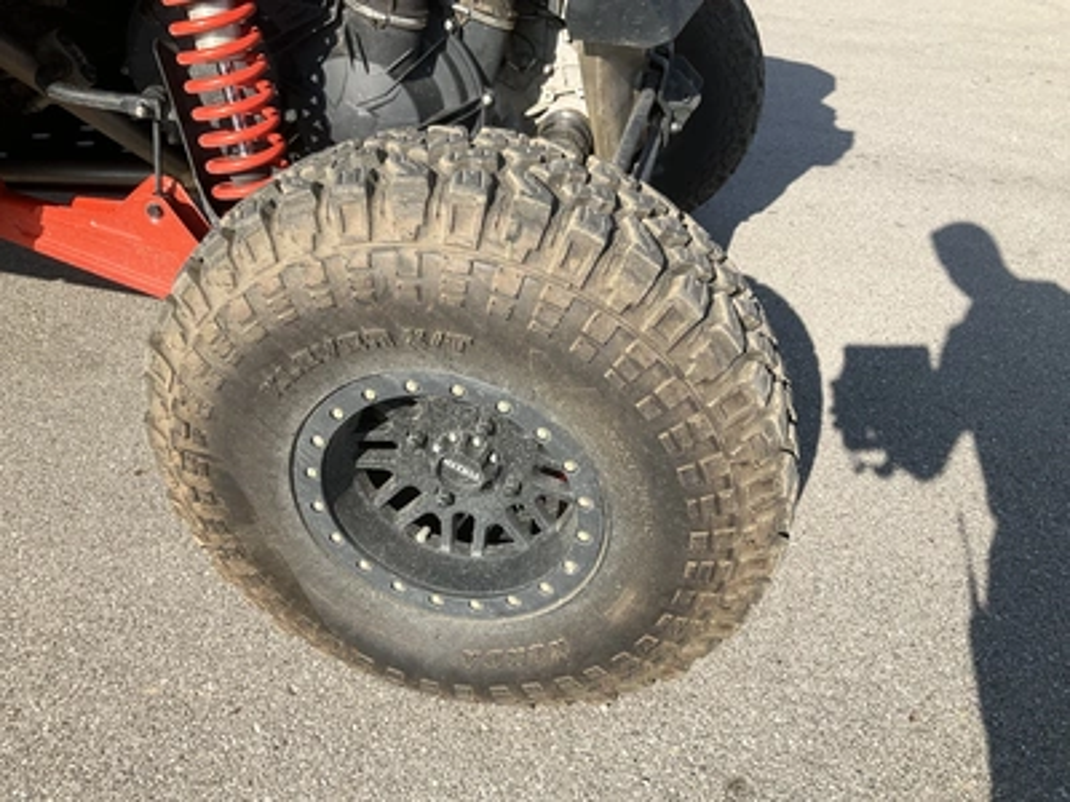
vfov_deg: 48.2
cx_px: 535
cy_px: 401
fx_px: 896
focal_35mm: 29
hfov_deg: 61.7
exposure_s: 1/997
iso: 25
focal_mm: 3
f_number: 1.8
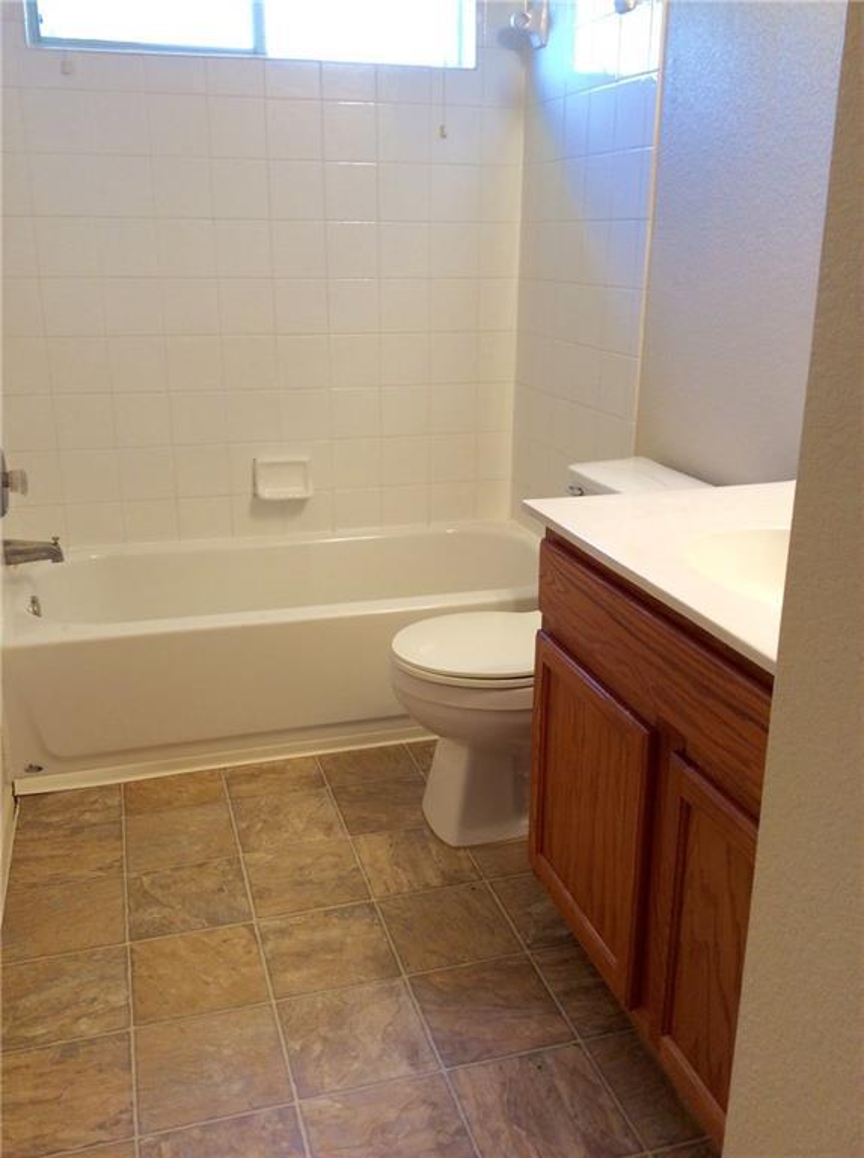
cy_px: 579
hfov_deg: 44.0
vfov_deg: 56.9
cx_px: 432
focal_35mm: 32
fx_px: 1069
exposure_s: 1/24
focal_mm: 3.3
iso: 40
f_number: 2.4
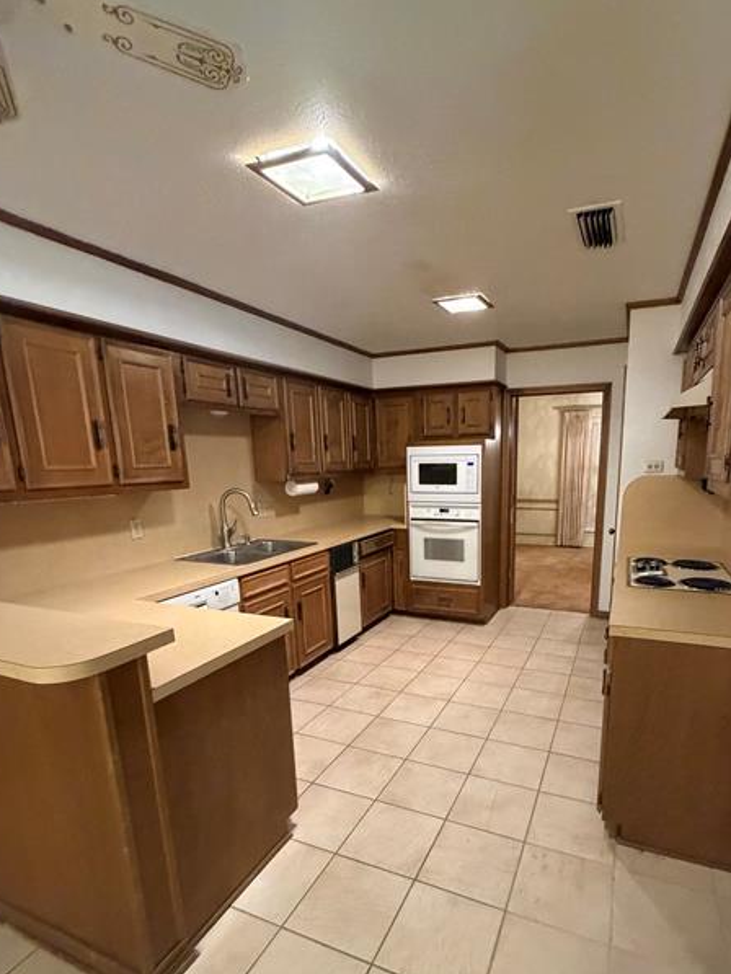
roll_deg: -0.2
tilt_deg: -11.0
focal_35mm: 18
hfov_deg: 71.2
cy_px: 573
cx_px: 419
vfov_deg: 86.9
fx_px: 507
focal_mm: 2.22
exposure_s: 1/60
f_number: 2.2
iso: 640
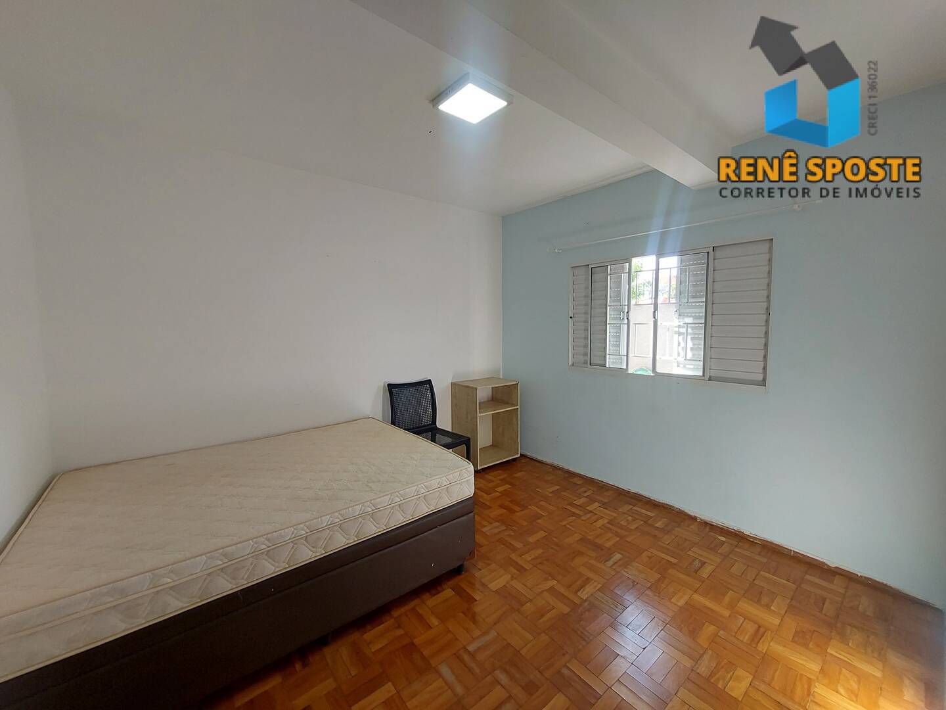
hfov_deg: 106.2
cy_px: 355
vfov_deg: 89.9
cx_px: 473
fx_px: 355
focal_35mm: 13
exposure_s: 1/50
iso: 50
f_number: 2.2
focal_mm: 1.74
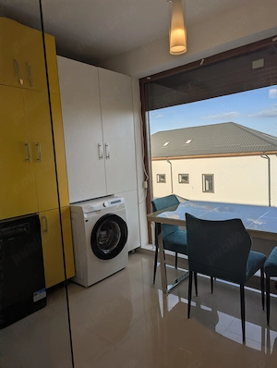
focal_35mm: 24
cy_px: 184
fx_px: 255
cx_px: 138
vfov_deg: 71.5
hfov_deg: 57.0
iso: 37
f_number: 1.85
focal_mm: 6.81
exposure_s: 1/1715
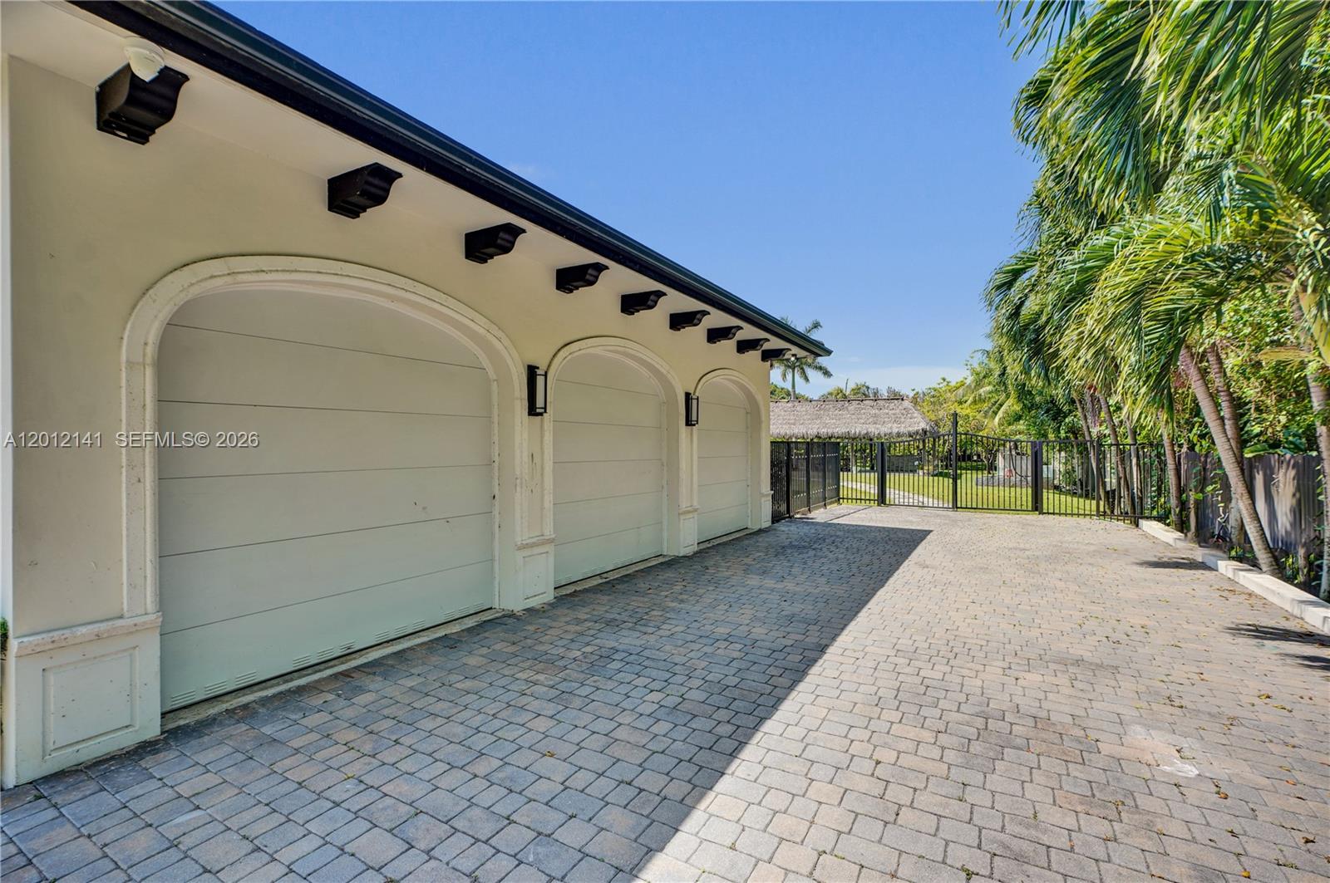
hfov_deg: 96.8
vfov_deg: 73.6
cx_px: 665
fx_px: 590
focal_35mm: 16
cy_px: 442
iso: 100
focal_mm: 16
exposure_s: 1/500
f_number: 5
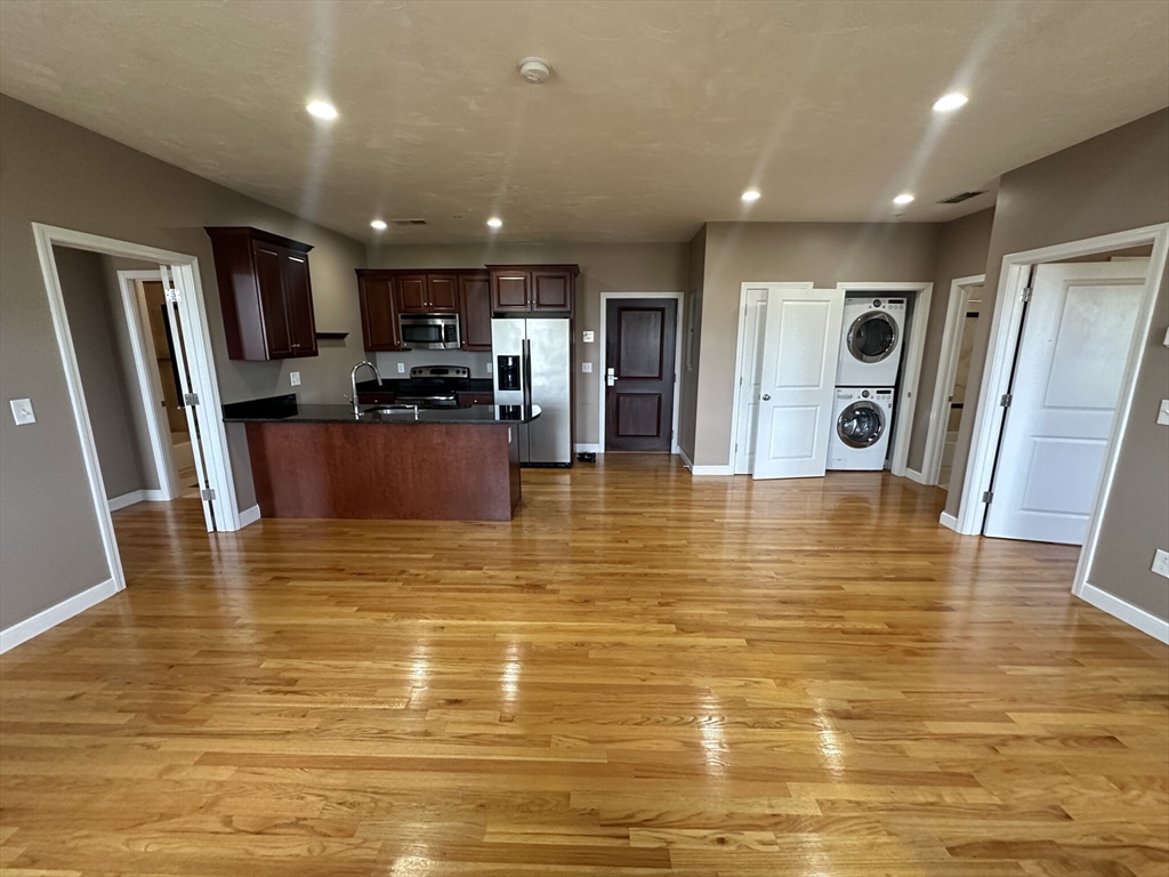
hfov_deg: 102.1
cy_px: 438
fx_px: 473
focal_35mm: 14
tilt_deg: -12.7
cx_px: 584
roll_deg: -0.6
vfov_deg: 85.7
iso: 400
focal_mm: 2.22
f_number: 2.2
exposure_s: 1/60
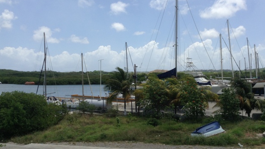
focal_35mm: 37
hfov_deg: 54.0
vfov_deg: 31.9
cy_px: 63
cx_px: 131
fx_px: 260
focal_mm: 3.3
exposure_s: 1/1656
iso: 32
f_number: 2.4
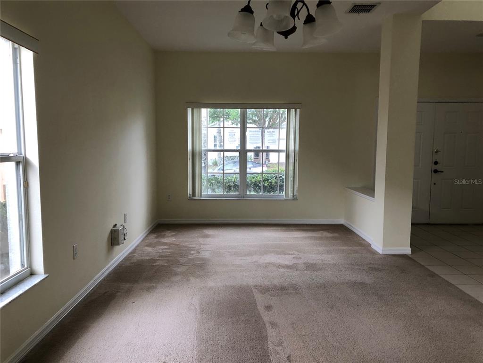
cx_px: 242
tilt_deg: -8.0
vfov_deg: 49.7
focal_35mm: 28
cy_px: 182
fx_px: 391
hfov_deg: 63.4
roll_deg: -0.9
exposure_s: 1/30
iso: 25
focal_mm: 3.99
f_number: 1.8
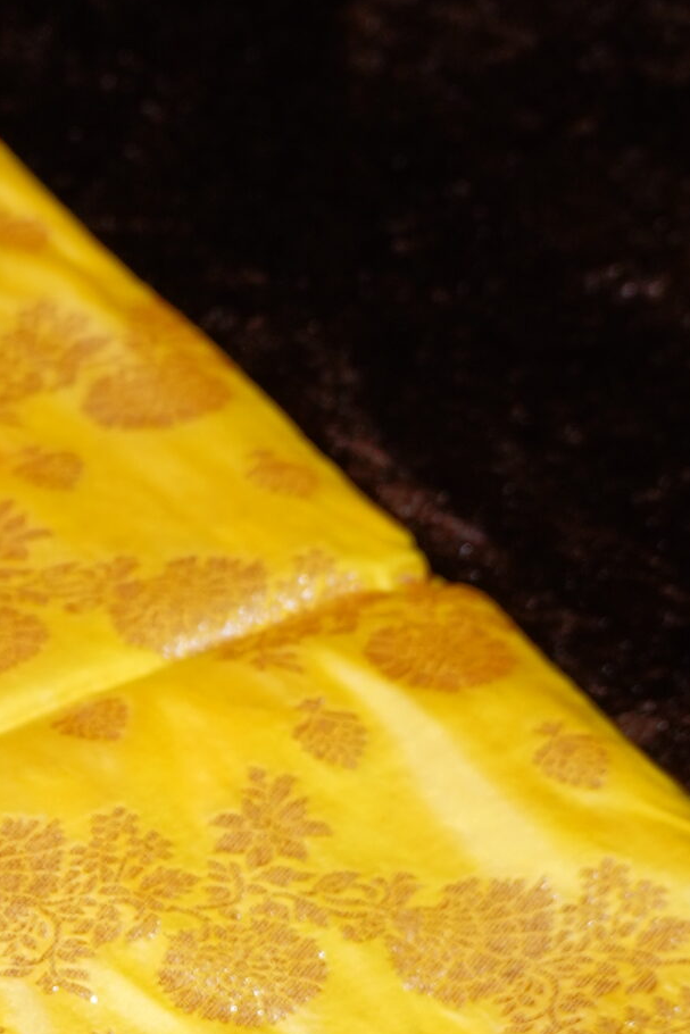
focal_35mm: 121
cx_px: -251
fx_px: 3477
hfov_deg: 11.0
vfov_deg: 16.5
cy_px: 1104
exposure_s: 1/200
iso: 320
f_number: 2.8
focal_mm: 29.1
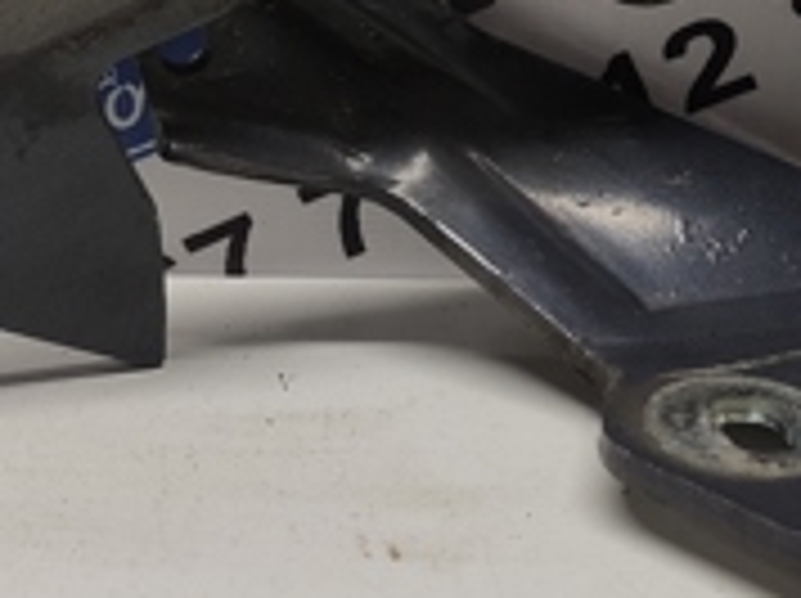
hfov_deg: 21.7
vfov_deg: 16.2
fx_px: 2080
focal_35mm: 90
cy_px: 90
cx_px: 504
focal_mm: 5.43
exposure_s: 1/100
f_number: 1.89
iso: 125
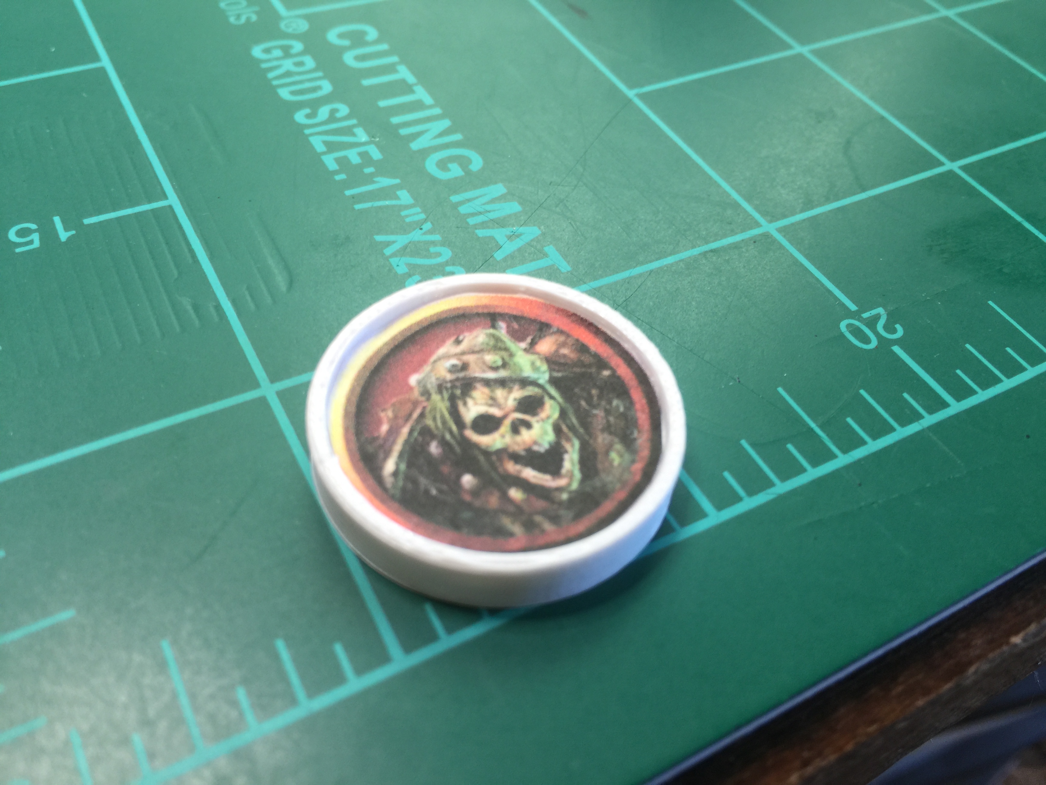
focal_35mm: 29
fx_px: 876
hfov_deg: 61.7
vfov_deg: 48.2
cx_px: 523
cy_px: 392
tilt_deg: -49.3
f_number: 2.2
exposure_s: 1/15
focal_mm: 4.15
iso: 32
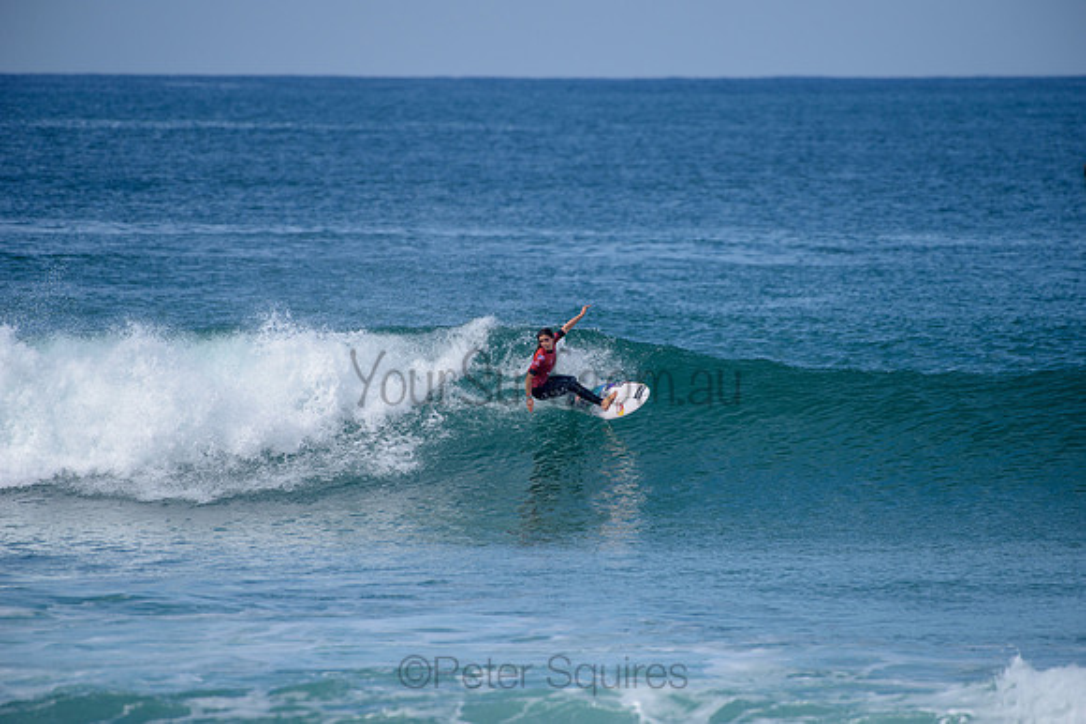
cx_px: 543
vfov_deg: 2.8
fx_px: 15086
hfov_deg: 4.1
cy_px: 362
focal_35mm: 500
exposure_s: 1/2500
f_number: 6.3
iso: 250
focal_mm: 500
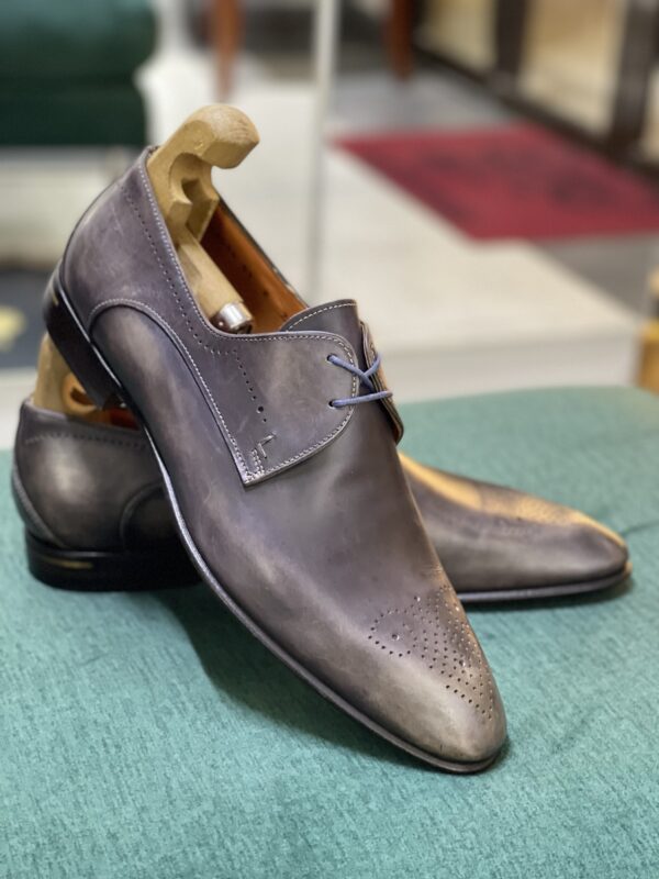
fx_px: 1625
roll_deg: -3.7
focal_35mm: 64
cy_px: 440
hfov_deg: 22.9
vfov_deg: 30.3
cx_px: 330
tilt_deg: -23.9
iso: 320
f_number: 2.2
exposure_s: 1/33
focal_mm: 7.5
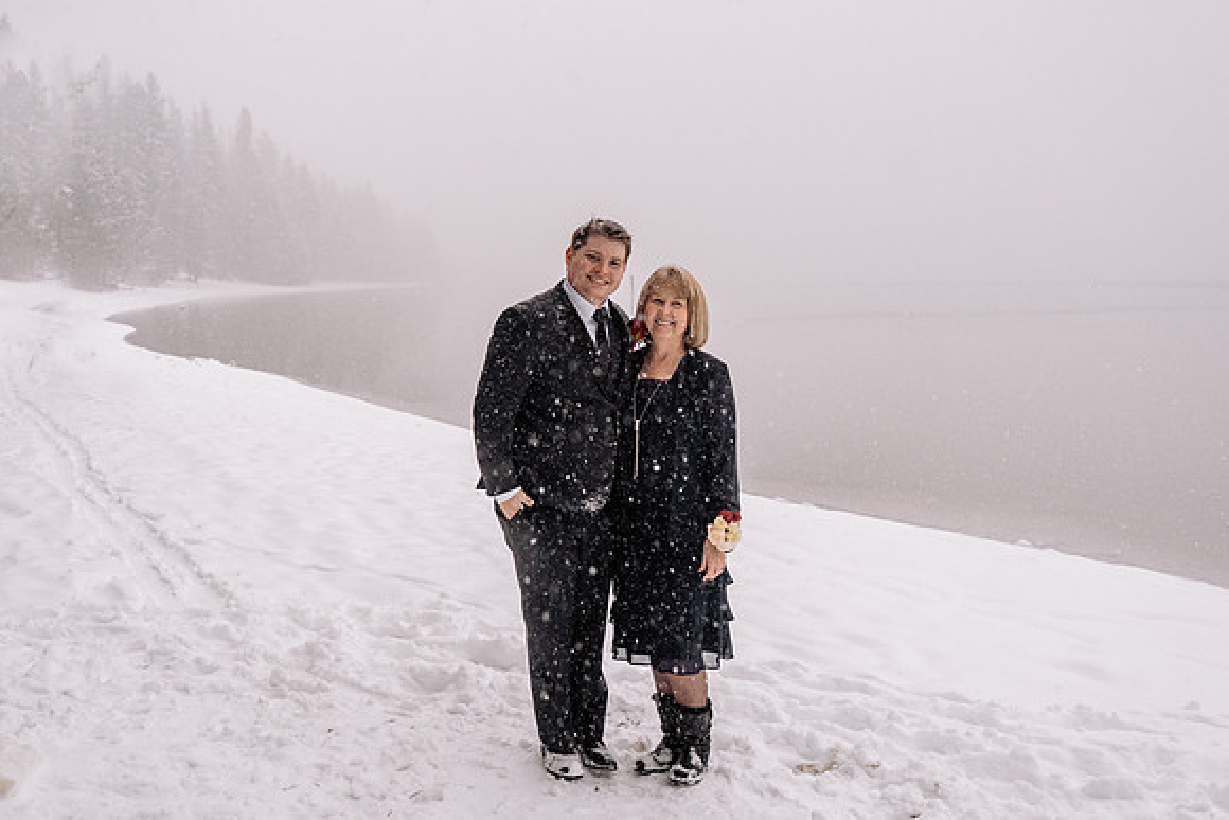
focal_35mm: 38
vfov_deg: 35.5
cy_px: 399
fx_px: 1282
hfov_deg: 51.2
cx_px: 598
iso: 1250
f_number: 5
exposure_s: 1/250
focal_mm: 35
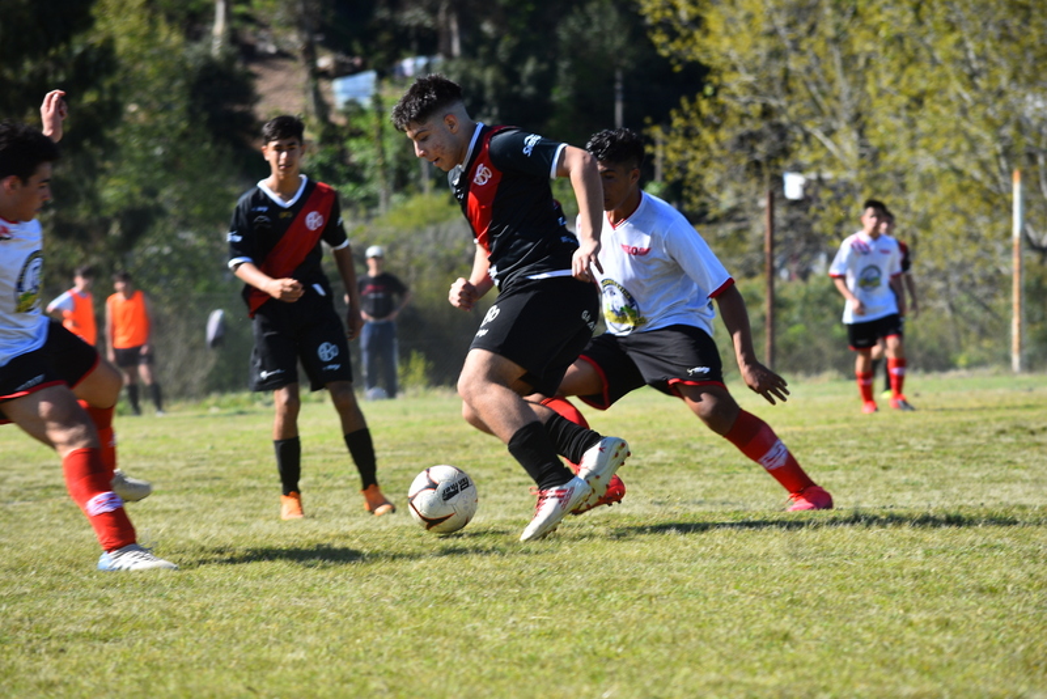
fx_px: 6109
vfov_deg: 6.5
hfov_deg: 9.8
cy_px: 350
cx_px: 524
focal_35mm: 210
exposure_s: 1/500
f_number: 5.6
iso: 125
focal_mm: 140
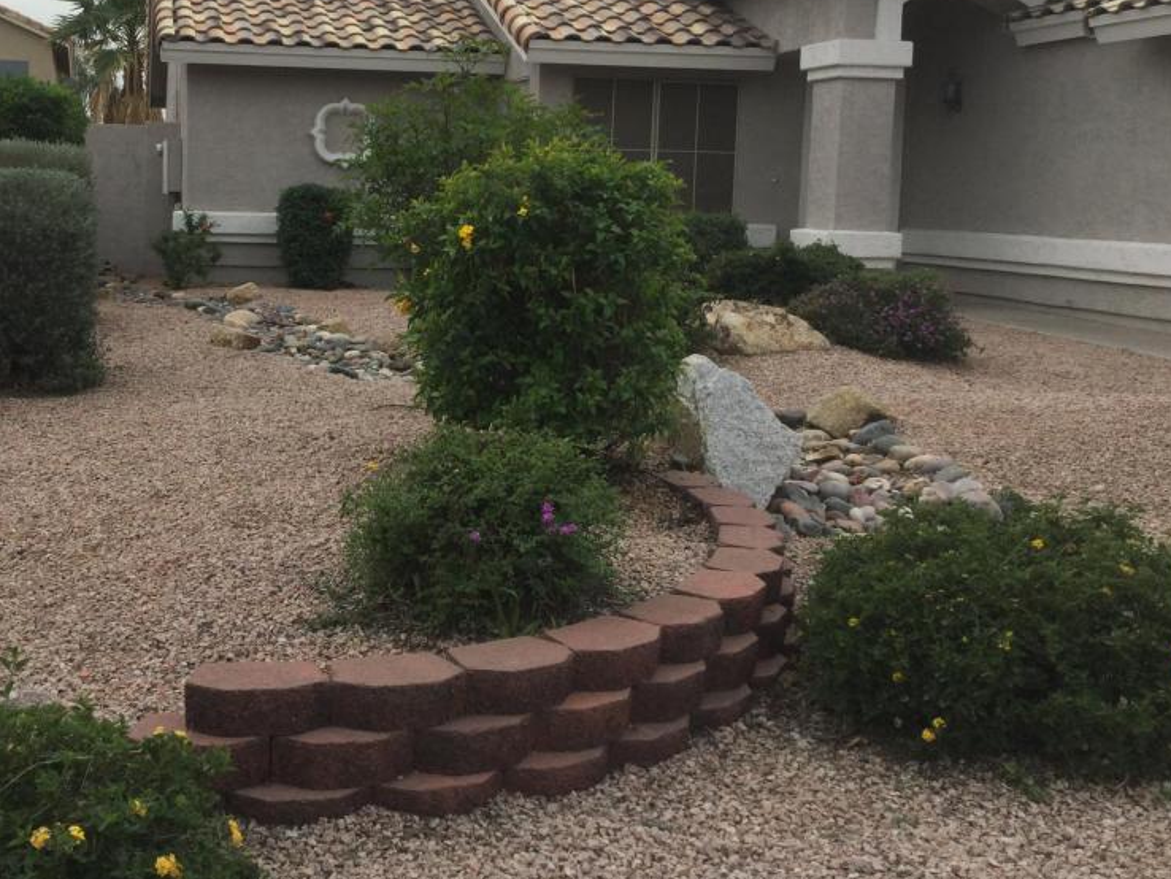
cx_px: 403
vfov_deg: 33.4
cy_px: 306
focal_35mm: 43
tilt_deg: -5.5
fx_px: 1455
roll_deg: -2.4
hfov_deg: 43.3
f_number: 2.4
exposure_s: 1/1631
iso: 25
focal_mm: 3.3
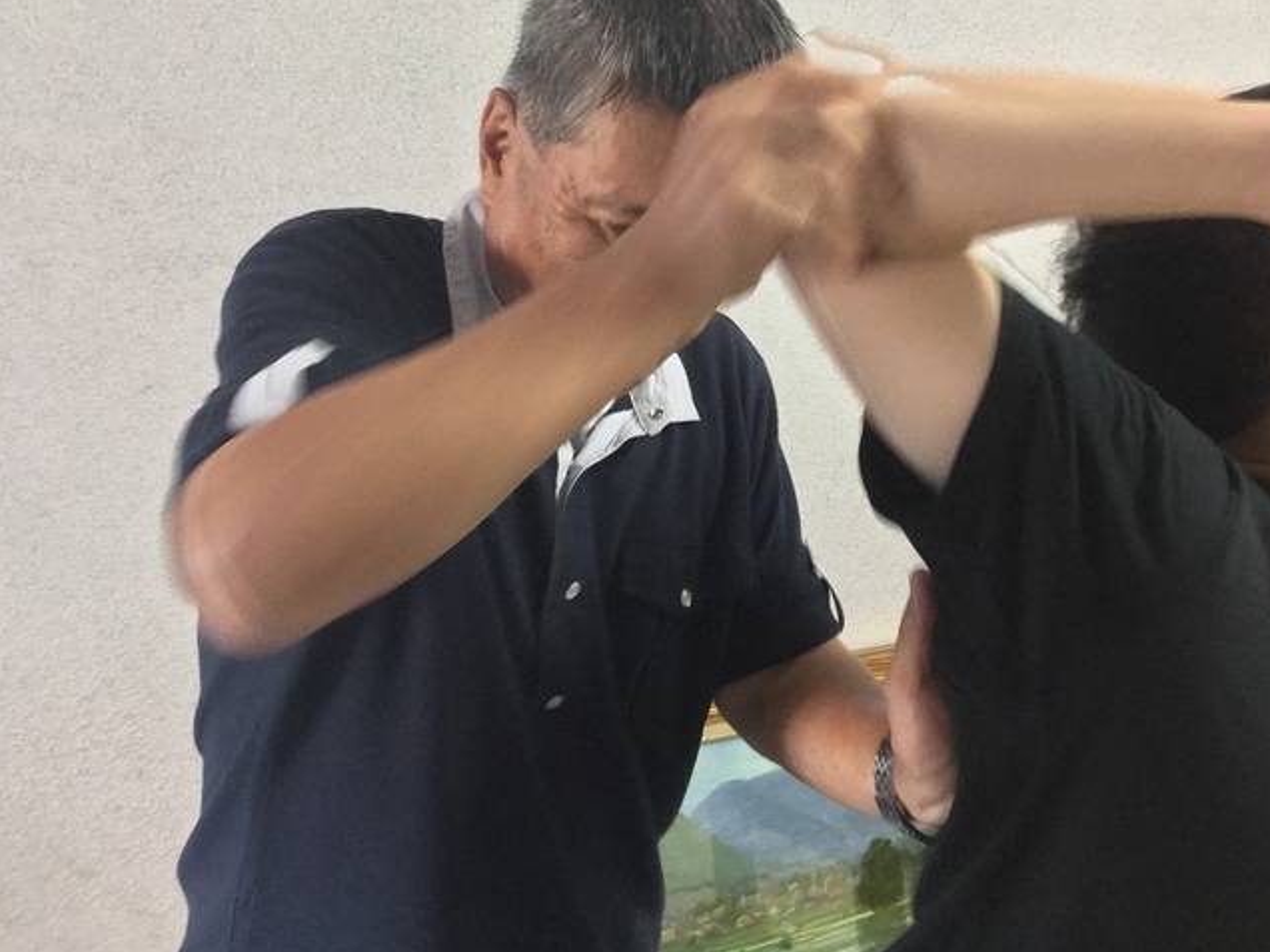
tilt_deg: -9.0
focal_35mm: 39
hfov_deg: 47.8
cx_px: 715
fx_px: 1431
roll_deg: -0.8
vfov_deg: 36.7
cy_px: 375
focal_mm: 3.3
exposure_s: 1/17
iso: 200
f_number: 2.4
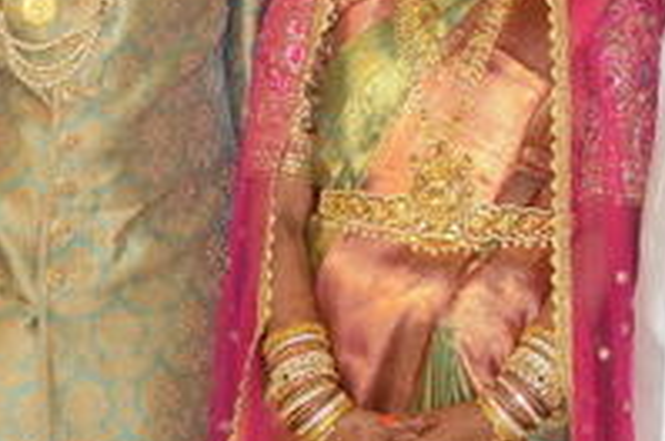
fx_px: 3891
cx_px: 468
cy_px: 167
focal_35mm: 211
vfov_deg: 6.5
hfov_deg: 9.8
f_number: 8
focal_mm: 40
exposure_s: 1/125
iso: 800
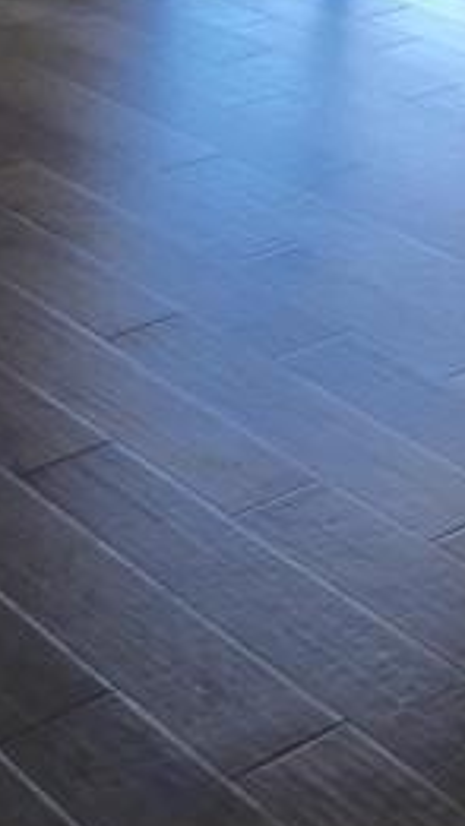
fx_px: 2037
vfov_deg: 20.6
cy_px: -297
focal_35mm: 93
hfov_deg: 13.0
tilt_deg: -6.0
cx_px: 120
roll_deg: +0.4
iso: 25
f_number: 2.2
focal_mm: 4.15
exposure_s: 1/43
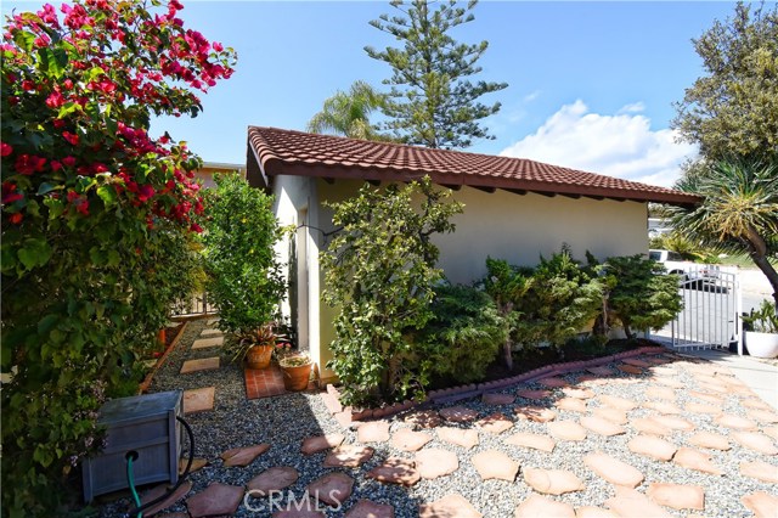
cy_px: 259
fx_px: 324
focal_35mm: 15
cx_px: 389
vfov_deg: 77.3
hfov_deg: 100.4
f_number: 14
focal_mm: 10
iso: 250
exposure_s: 1/125
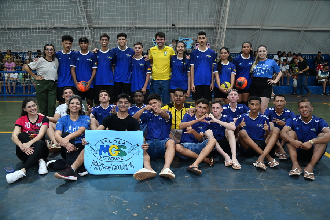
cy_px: 110
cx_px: 165
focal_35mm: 30
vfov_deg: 43.6
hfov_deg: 62.0
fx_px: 275
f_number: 4
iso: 3200
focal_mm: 30
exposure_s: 1/80
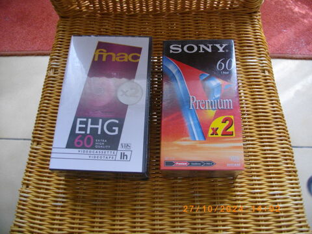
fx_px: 288
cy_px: 117
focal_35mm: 32
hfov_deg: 56.8
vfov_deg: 44.2
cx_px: 156
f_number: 2.9
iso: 200
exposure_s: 1/100
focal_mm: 5.7
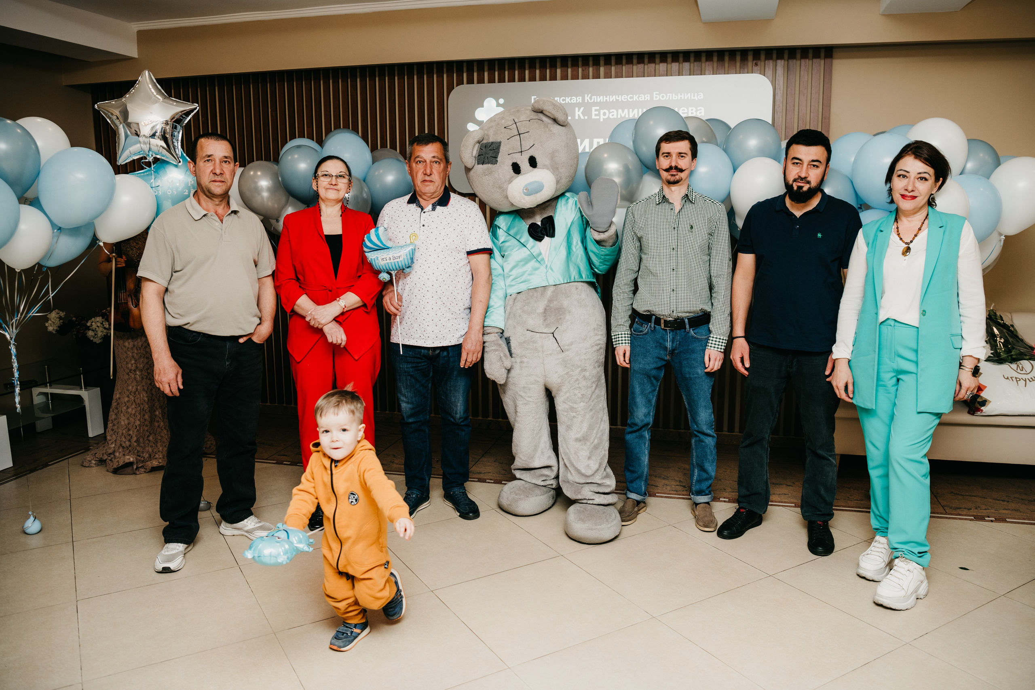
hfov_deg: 65.2
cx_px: 518
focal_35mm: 28
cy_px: 345
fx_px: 810
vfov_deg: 46.2
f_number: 4
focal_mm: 27
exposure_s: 1/160
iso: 160
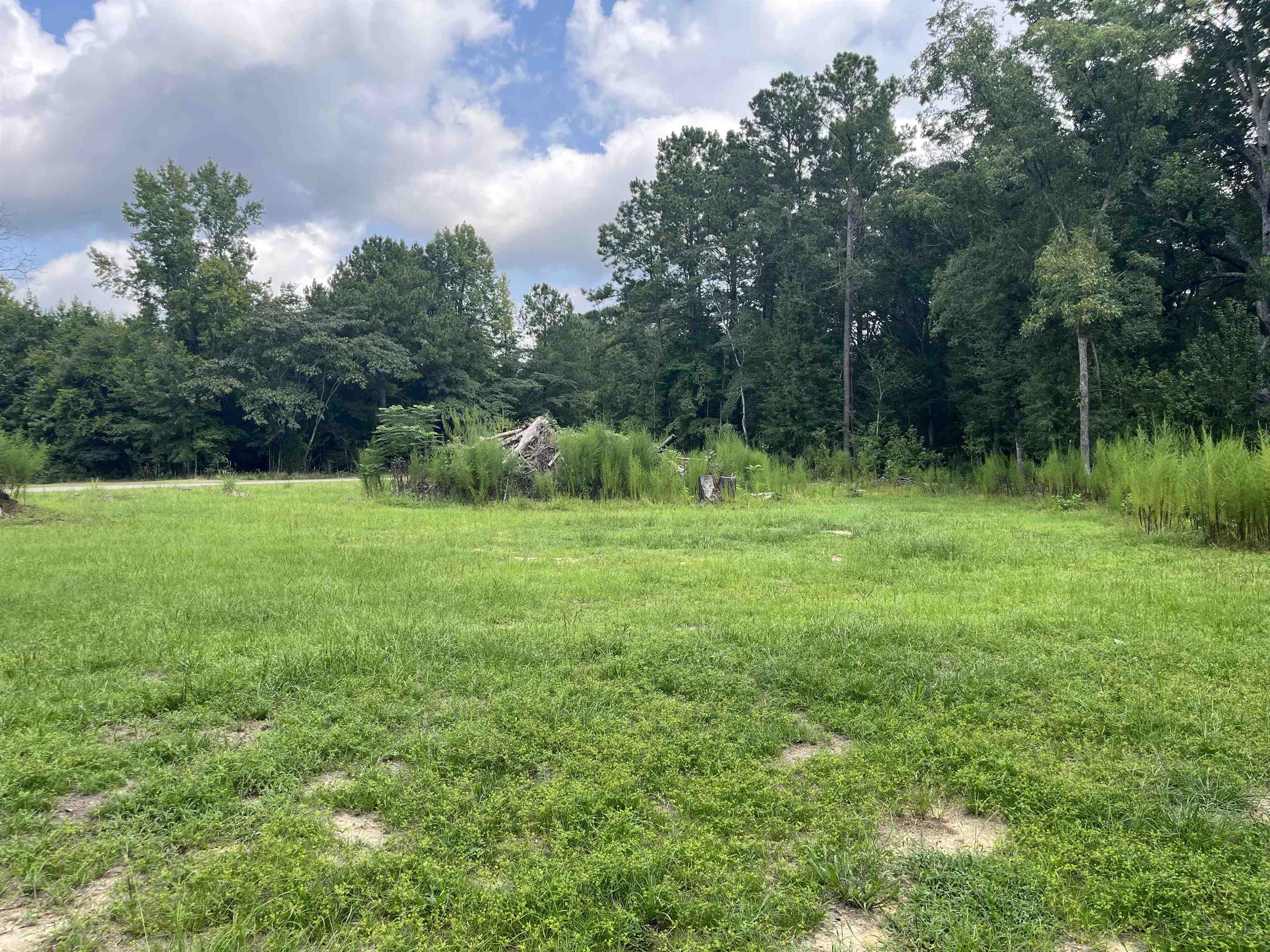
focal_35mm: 26
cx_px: 635
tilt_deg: -1.9
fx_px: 954
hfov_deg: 67.3
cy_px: 476
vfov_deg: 53.1
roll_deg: +0.2
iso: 50
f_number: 1.6
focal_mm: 5.1
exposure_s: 1/951
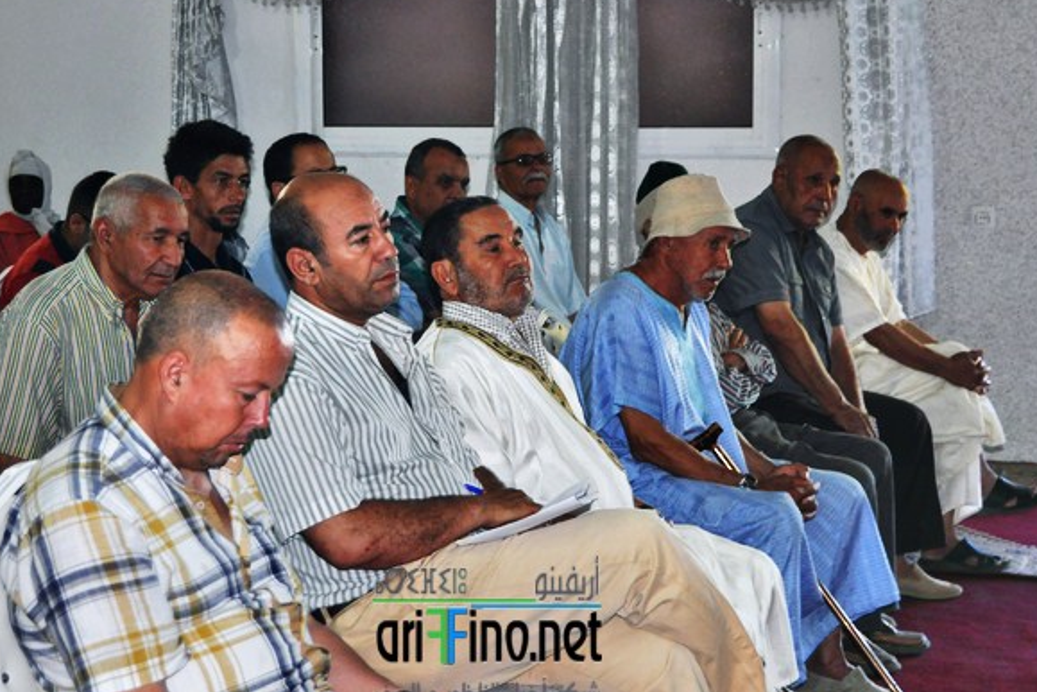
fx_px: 2147
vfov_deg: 18.3
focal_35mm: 75
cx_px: 487
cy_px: 327
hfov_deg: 27.1
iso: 800
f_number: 5.3
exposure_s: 1/60
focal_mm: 45
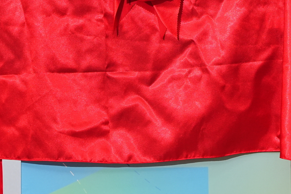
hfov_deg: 6.3
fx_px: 2626
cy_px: 20
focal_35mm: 325
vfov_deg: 4.2
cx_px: 331
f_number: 6.3
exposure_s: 1/200
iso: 1000
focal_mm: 105
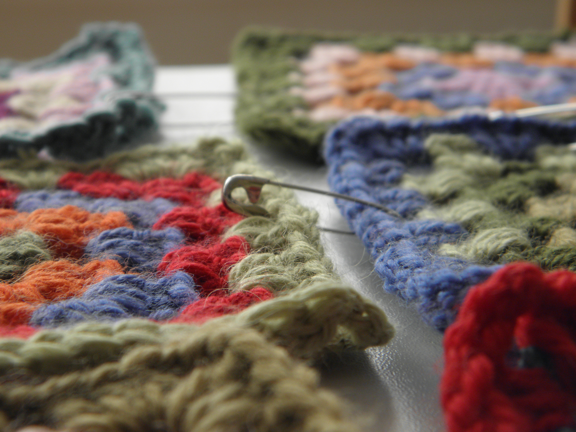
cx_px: 288
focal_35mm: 80
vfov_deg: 18.4
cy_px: 216
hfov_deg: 24.4
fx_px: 1331
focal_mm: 14.3
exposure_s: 1/50
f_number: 4.4
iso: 125
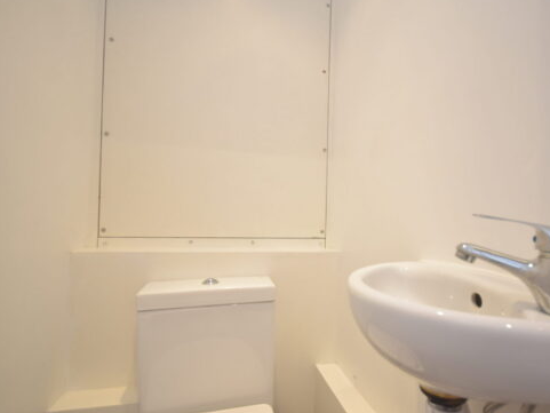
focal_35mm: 18
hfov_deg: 87.5
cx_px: 303
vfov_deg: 71.6
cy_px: 213
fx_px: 286
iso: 100
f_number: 4
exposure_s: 1/8
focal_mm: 10
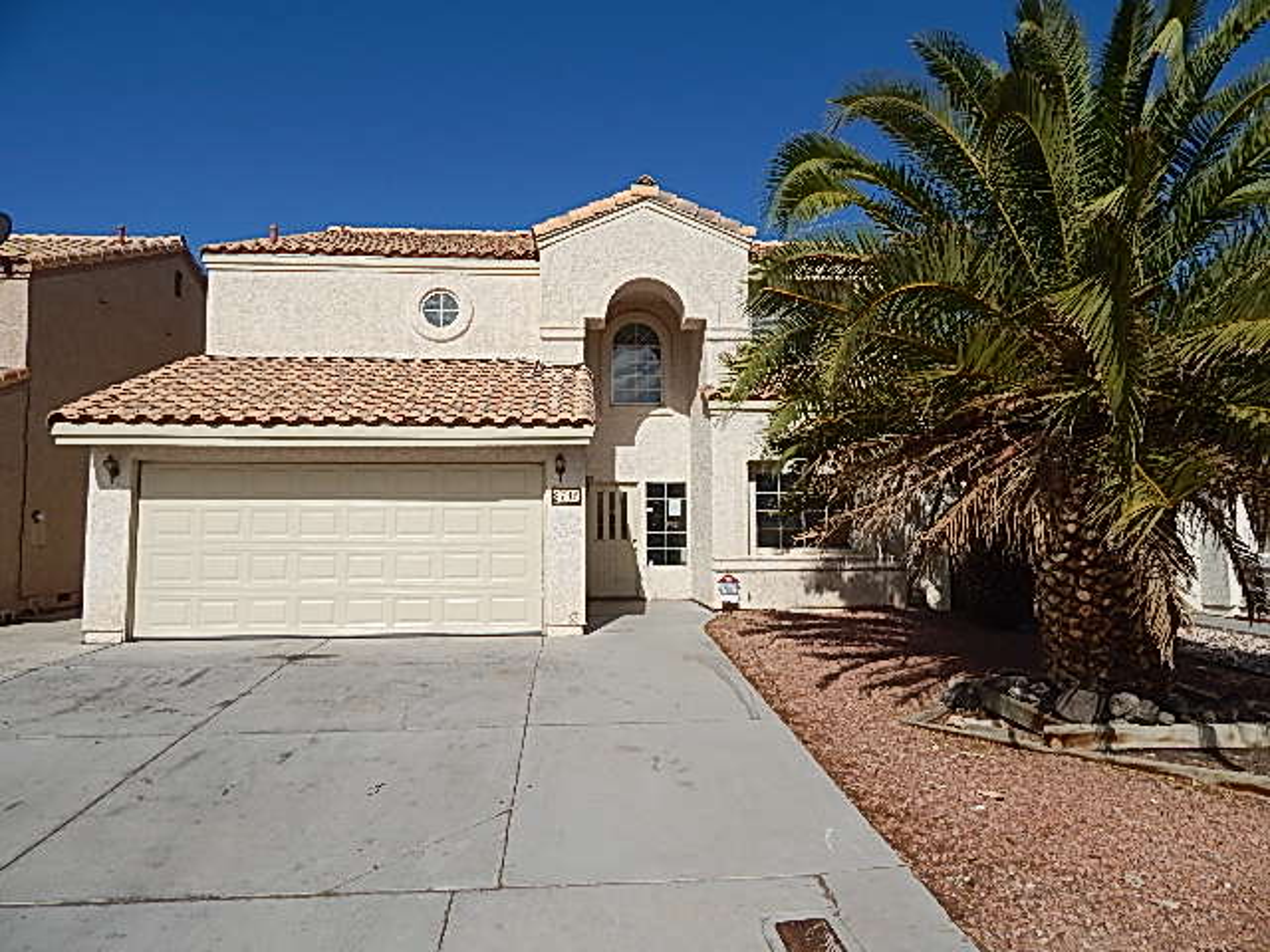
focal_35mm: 23
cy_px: 476
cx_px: 635
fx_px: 844
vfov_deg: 58.9
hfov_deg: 73.9
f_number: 6
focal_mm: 4
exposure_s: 1/1000
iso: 125
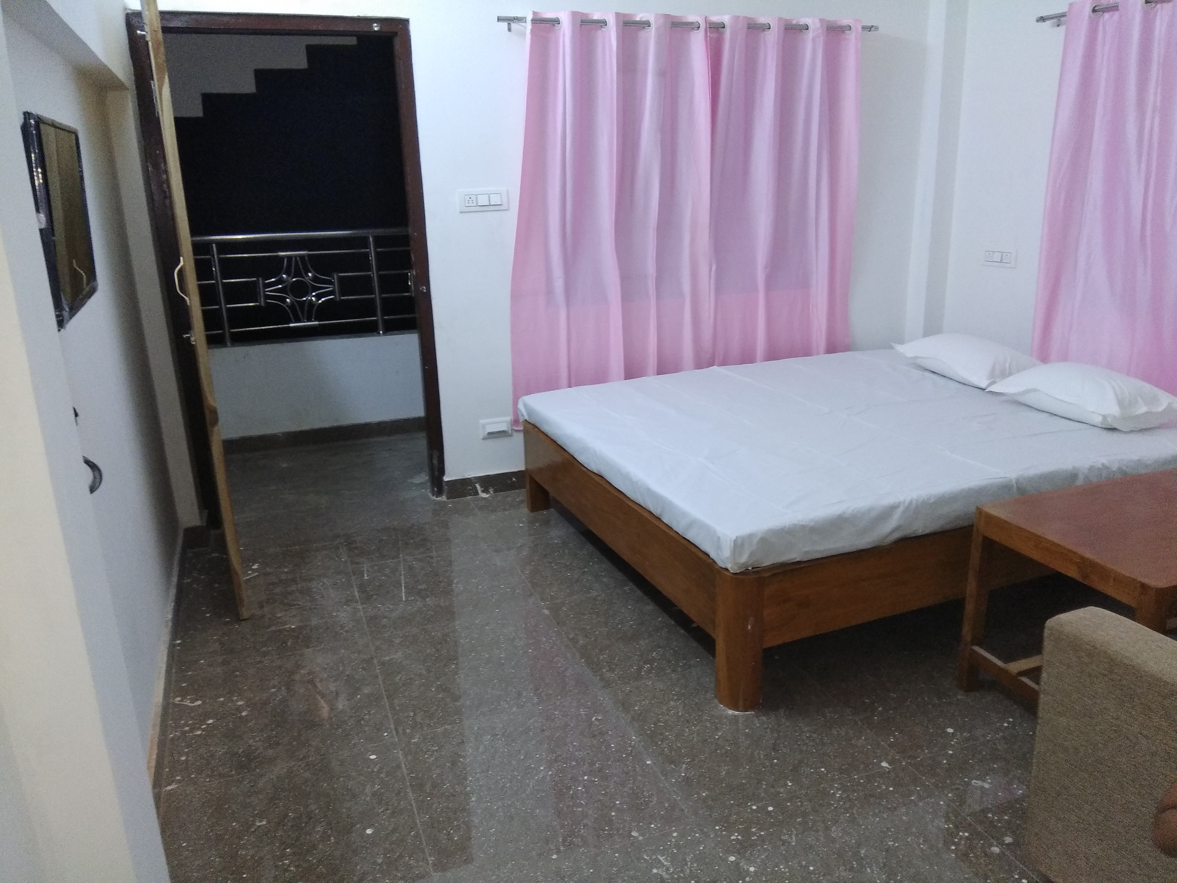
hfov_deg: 79.0
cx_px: 588
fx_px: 714
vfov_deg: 63.4
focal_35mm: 21
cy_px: 442
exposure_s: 1/20
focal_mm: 3.57
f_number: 2
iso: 500
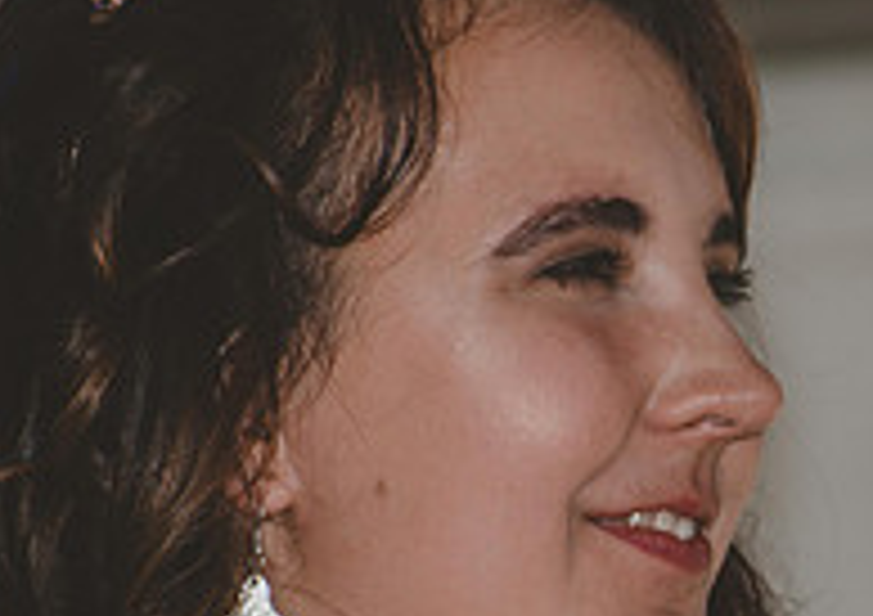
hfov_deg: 2.6
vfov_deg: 1.9
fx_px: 18969
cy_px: 789
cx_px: 893
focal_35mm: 768
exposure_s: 1/125
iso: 160
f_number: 5.6
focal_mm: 165
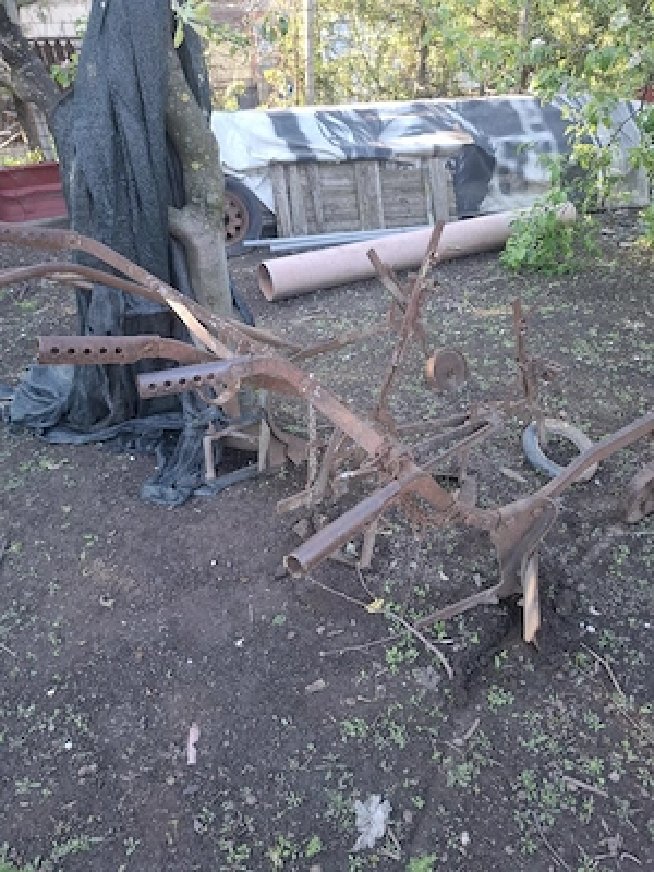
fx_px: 579
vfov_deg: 73.9
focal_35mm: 23
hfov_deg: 58.9
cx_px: 327
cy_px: 436
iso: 50
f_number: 1.8
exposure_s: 1/100
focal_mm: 5.54
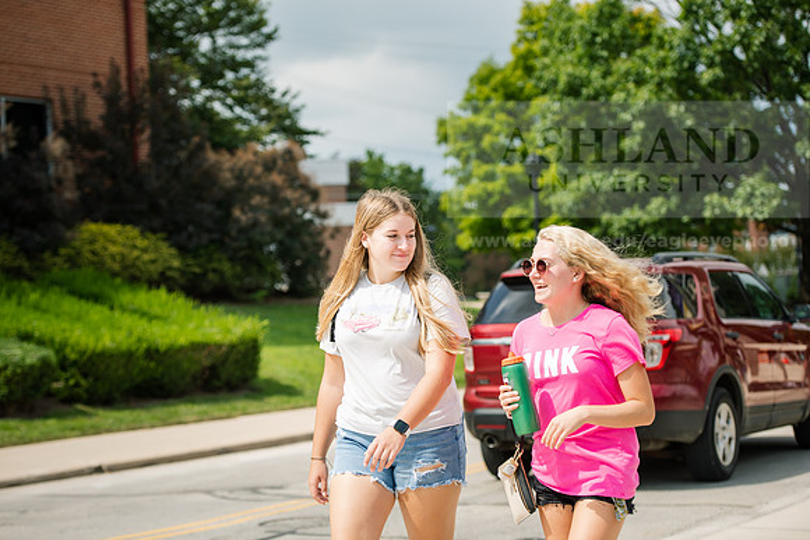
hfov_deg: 23.9
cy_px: 270
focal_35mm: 85
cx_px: 405
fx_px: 1913
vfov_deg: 16.1
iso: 80
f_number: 3.5
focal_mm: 85
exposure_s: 1/640
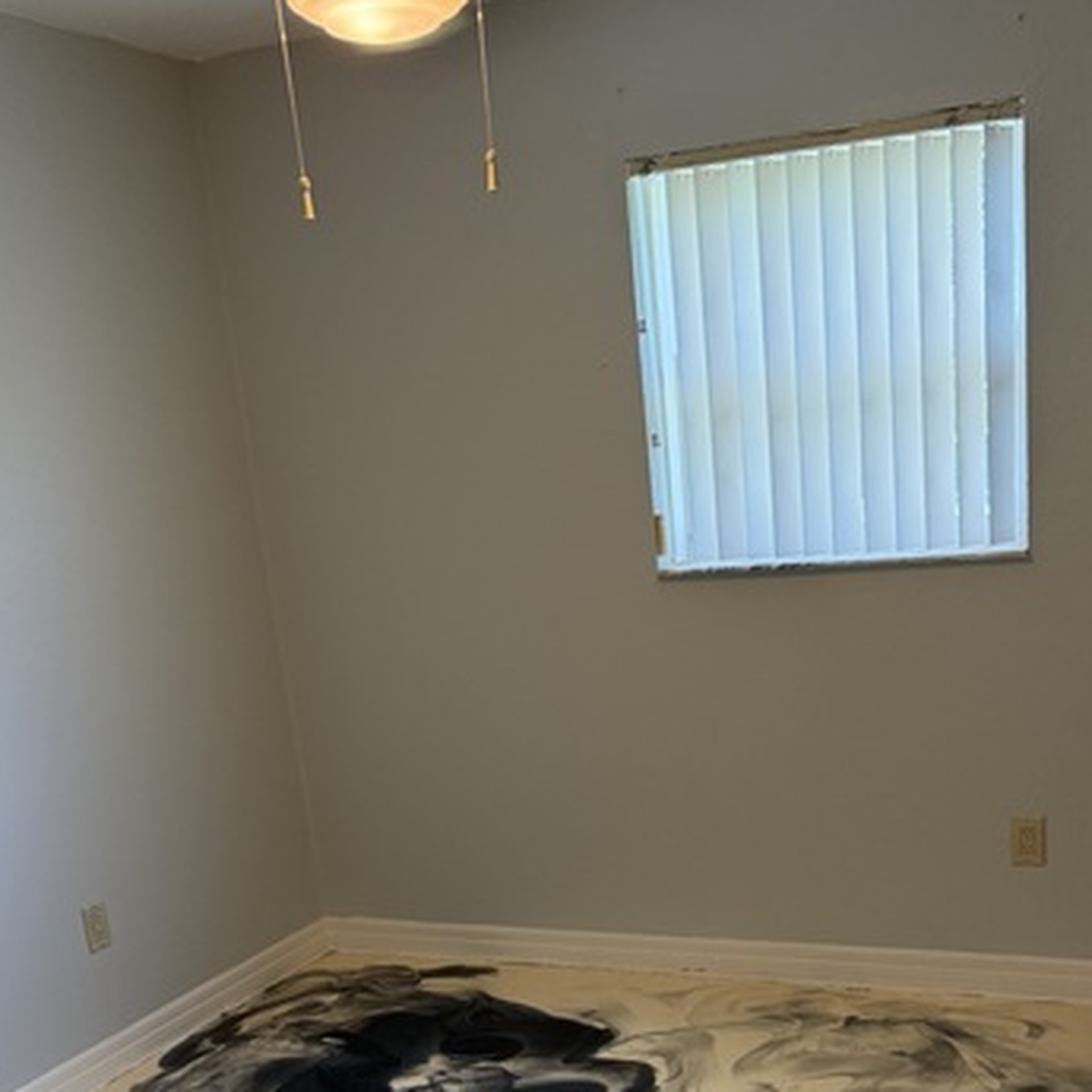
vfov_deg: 39.6
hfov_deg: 40.7
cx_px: 674
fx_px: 1463
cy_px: 840
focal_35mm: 41
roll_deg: +4.5
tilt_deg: -16.0
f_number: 1.78
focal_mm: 6.76
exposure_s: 1/125
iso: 200
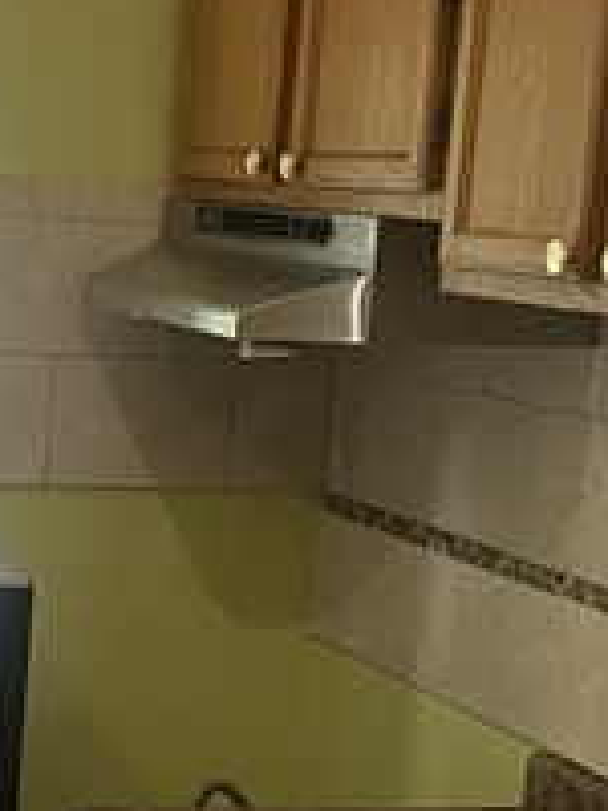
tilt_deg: -12.8
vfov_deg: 19.3
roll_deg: -4.2
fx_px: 2342
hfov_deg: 14.2
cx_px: -166
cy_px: 726
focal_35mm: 100
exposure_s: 1/60
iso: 125
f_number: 1.6
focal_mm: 5.1
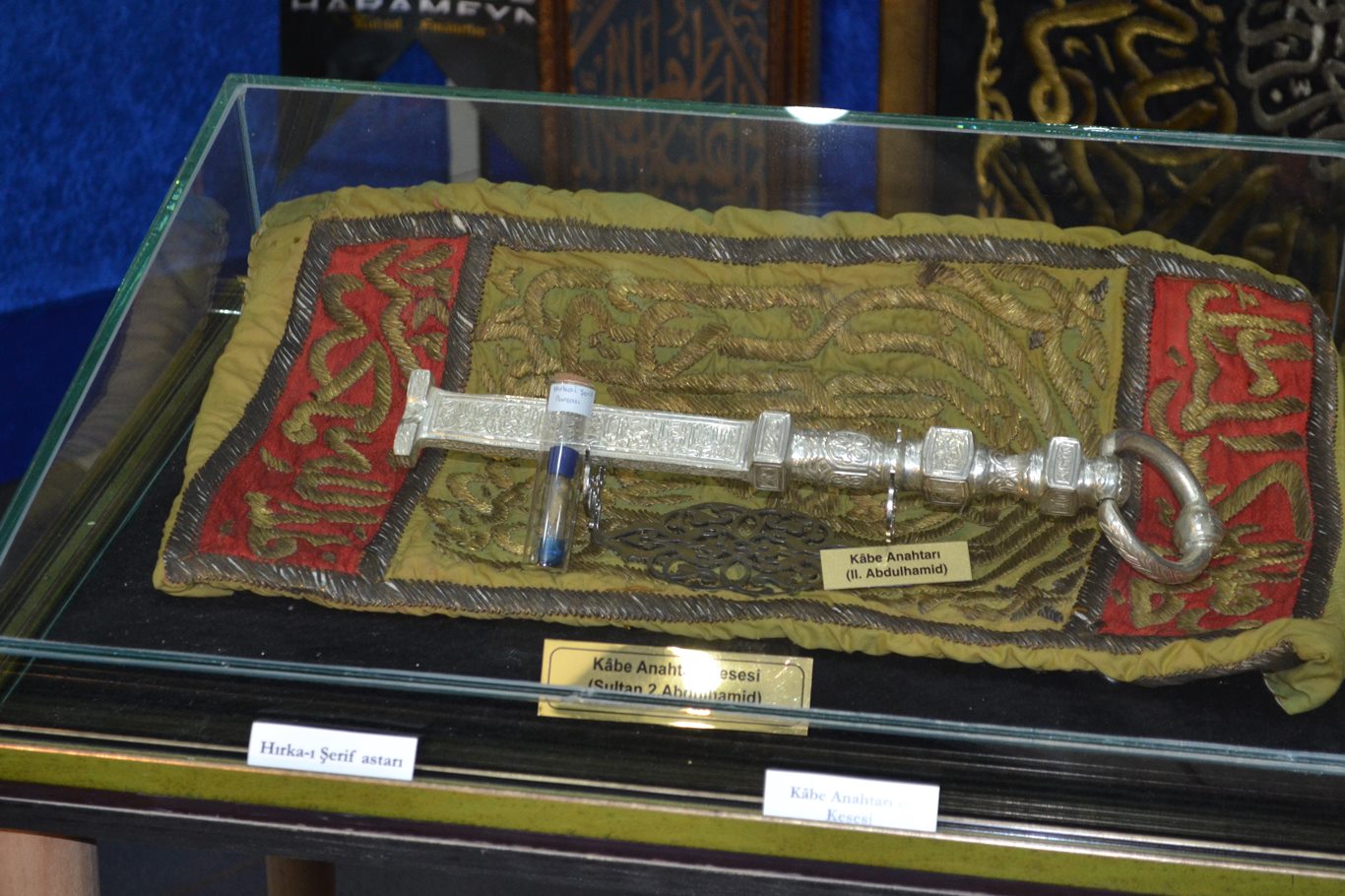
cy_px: 448
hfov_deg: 26.0
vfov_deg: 17.5
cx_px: 672
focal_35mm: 78
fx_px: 2913
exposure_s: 1/60
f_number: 5.6
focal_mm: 52
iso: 1100
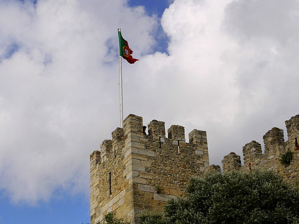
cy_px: 153
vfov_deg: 21.2
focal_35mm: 69
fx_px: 596
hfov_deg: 28.1
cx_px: 113
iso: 125
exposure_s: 1/320
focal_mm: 23
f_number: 10
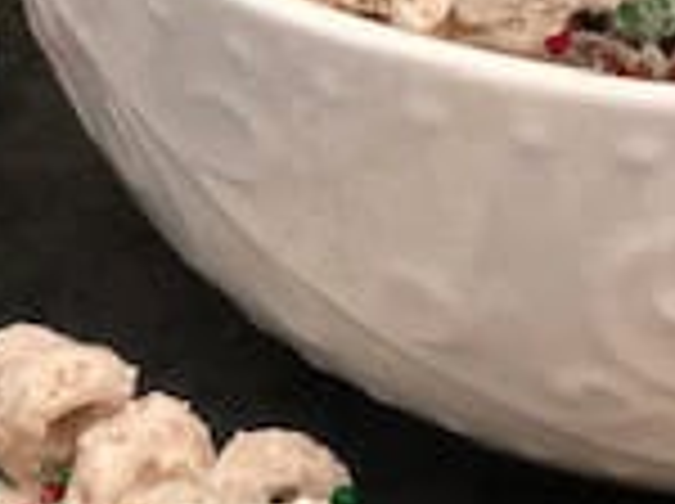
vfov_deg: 6.6
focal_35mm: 222
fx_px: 4322
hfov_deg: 8.8
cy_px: -108
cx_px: 832
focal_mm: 6
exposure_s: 1/24
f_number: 2.4
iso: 125
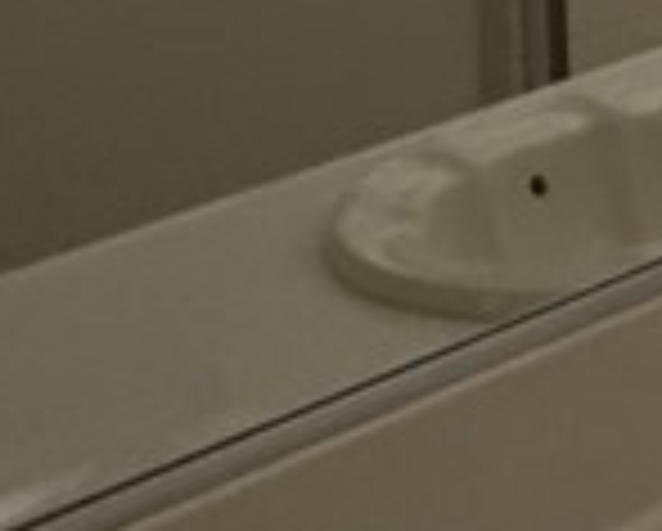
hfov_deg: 8.4
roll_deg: -1.0
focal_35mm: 197
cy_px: -274
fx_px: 3865
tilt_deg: -10.3
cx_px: 1918
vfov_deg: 7.7
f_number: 2.2
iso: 80
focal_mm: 4.15
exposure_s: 1/15
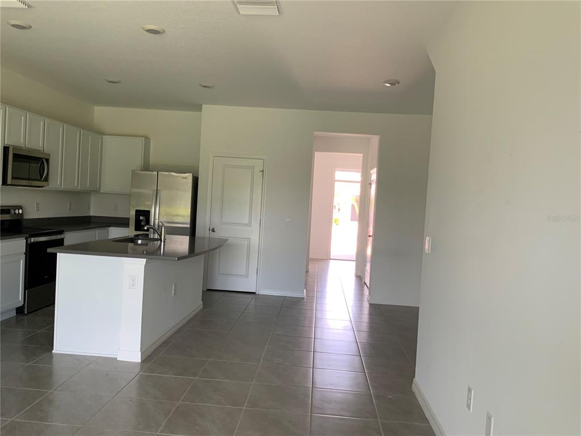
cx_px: 290
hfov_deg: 61.7
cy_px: 218
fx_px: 487
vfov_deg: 48.2
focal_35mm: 29
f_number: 1.8
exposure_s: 1/108
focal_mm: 3
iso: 64
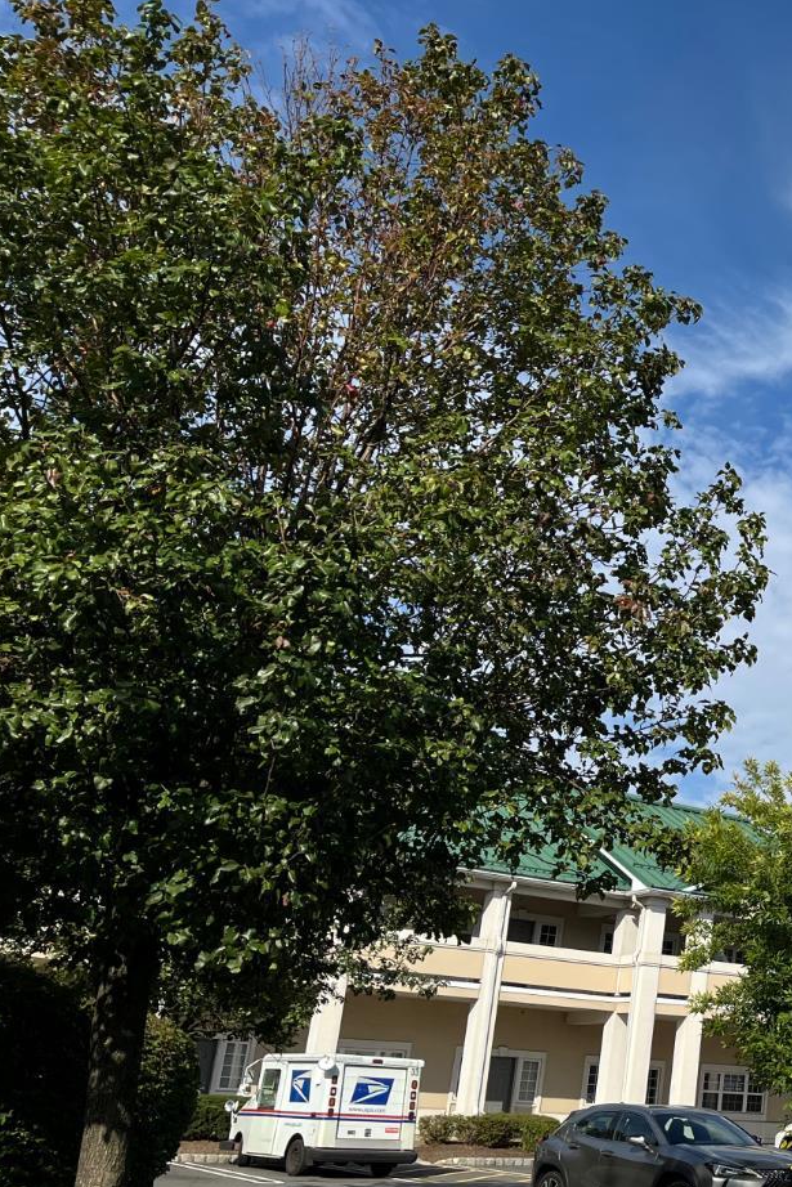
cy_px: 660
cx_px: 959
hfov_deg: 26.9
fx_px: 1451
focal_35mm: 44
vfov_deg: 44.4
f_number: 1.6
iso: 50
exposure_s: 1/6173
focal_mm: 5.1
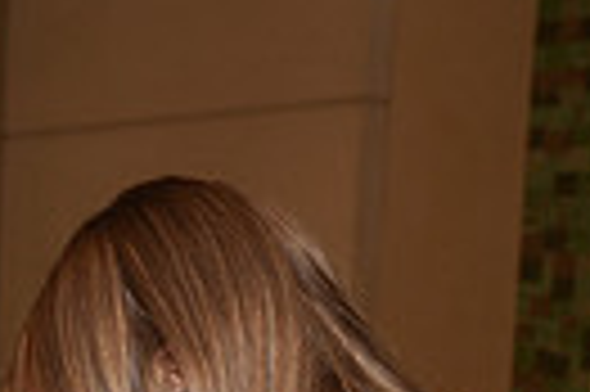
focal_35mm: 177
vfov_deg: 7.4
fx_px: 2897
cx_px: -522
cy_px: 827
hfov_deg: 10.8
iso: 200
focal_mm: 40
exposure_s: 1/60
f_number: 5
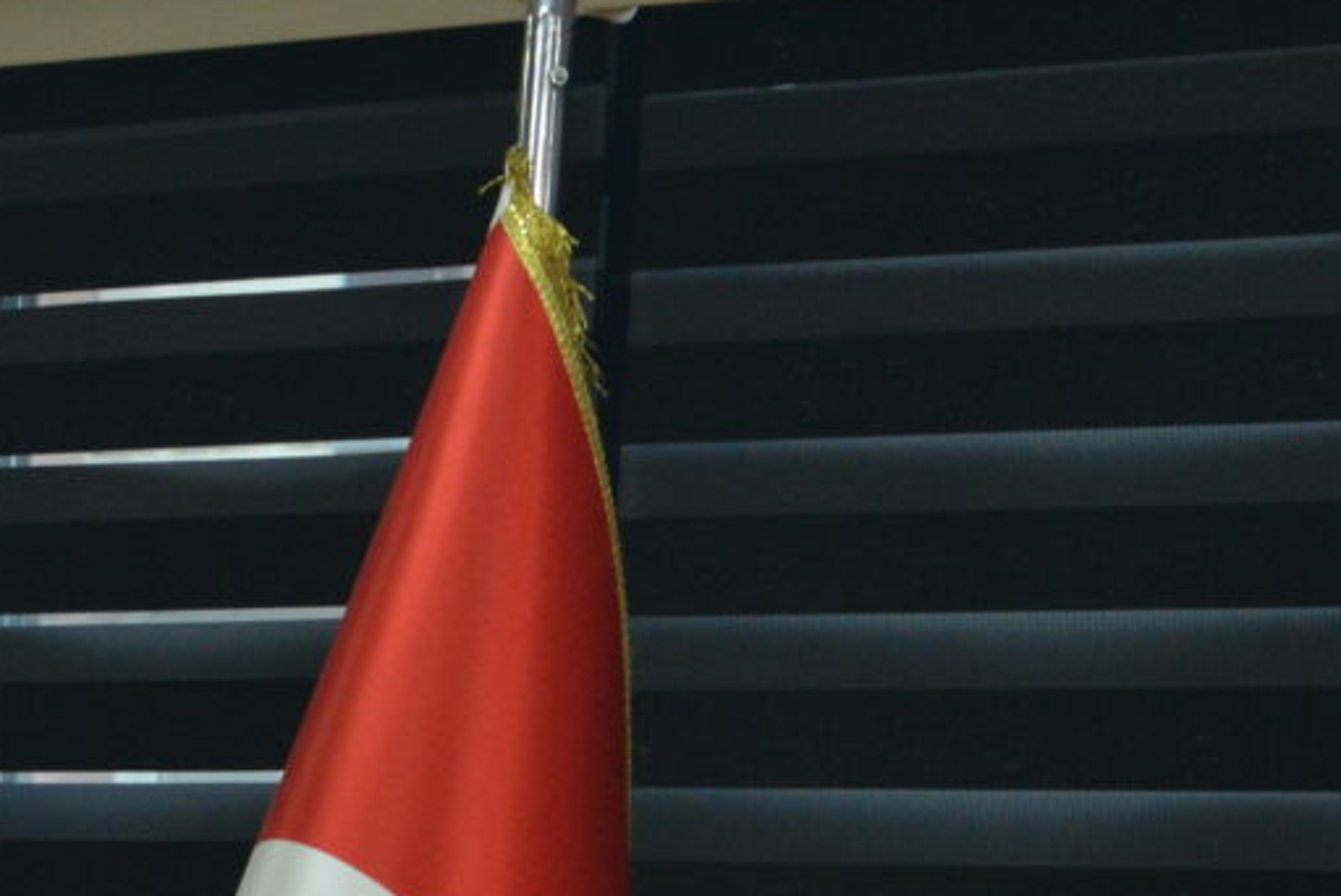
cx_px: -584
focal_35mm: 175
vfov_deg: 7.4
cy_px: 1990
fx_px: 6522
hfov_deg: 11.3
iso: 1250
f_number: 8
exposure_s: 1/60
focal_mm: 35
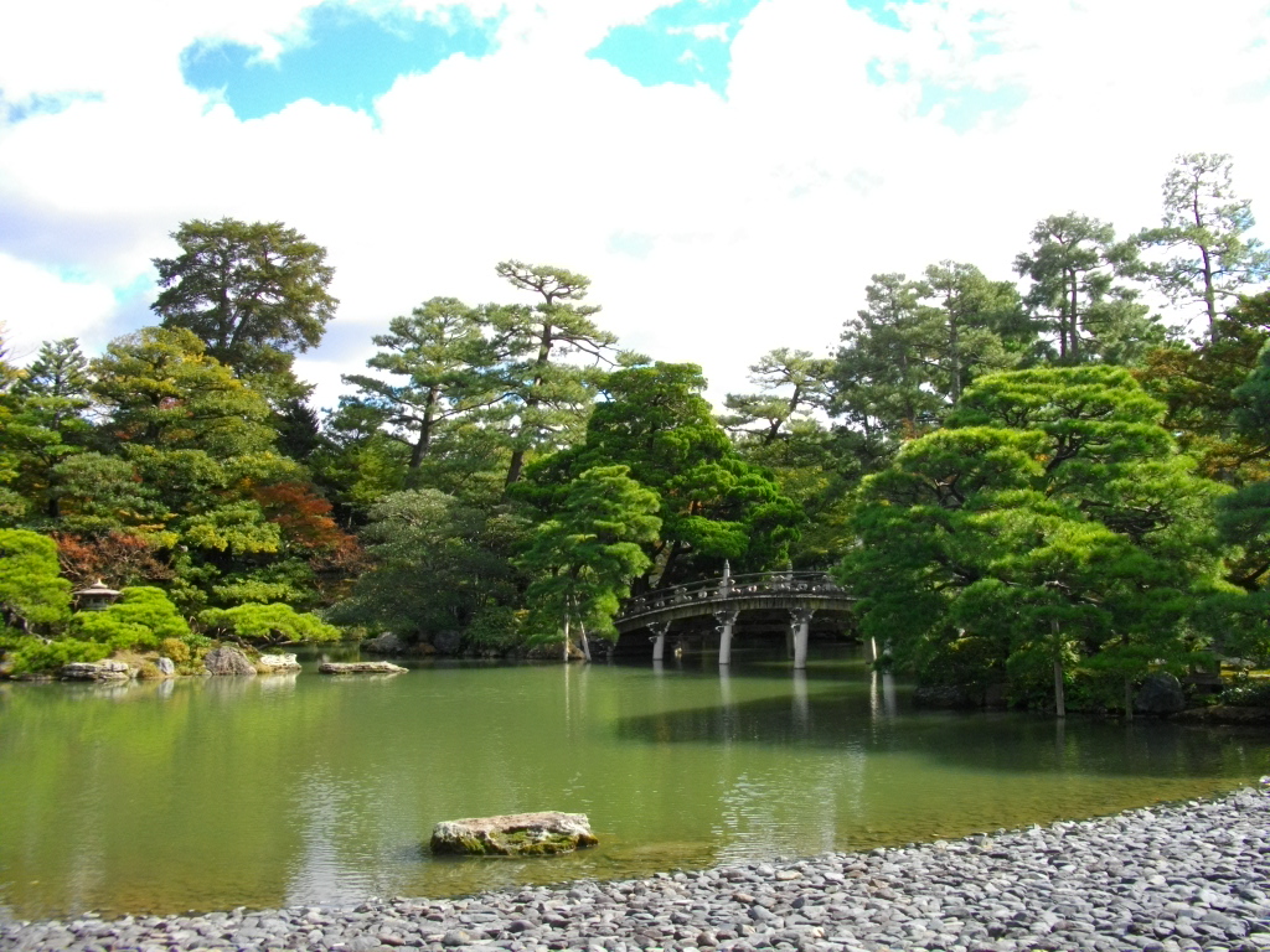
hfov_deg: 56.8
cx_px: 635
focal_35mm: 32
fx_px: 1174
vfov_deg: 44.2
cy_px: 476
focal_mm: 5.7
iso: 100
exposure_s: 1/160
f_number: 5.5
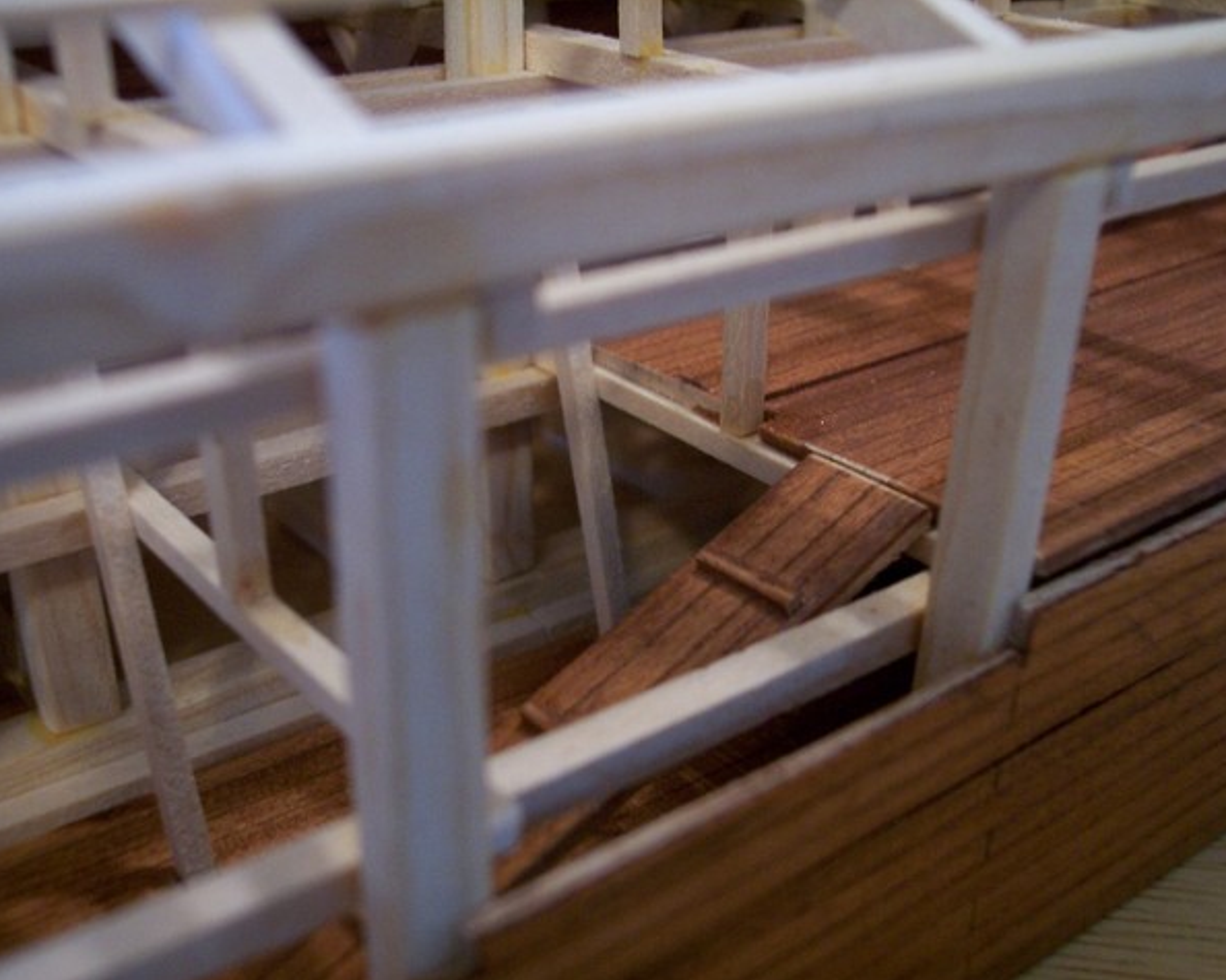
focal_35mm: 41
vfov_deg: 36.5
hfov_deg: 44.8
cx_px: 607
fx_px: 1487
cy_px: 493
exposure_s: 1/10
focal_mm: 8
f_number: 3.4
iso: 200
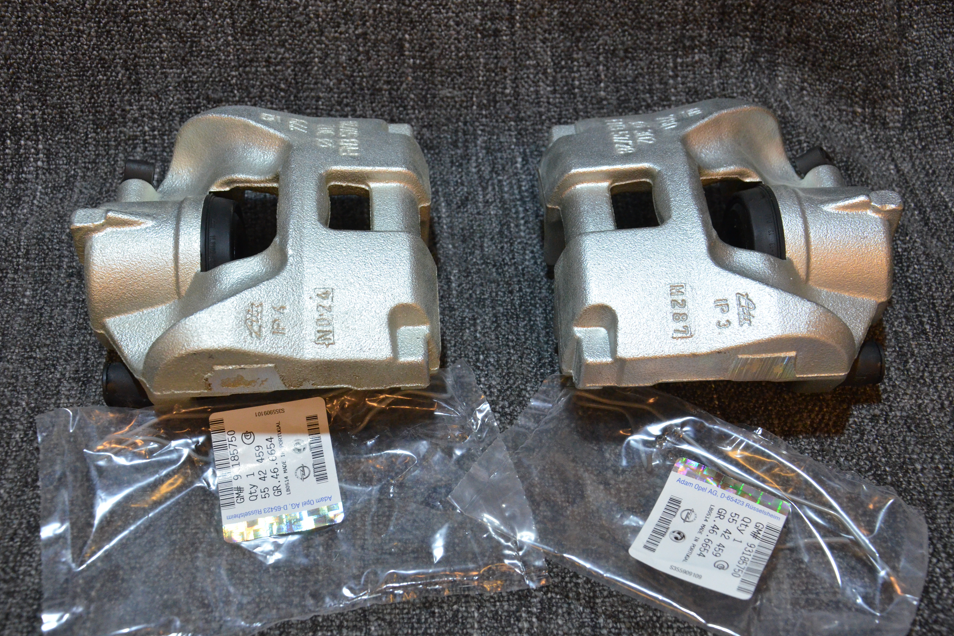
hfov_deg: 42.7
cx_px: 488
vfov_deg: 29.2
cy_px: 319
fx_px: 1219
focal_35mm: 46
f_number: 7.1
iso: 2500
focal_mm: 30
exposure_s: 1/200
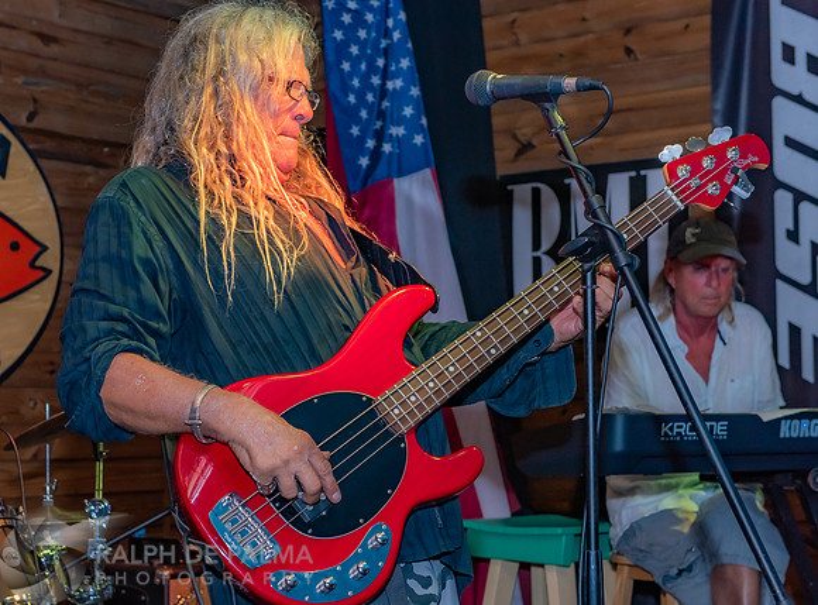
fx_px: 1697
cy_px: 351
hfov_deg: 27.0
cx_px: 291
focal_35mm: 72
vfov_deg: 20.2
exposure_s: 1/160
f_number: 5.6
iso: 1000
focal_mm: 58
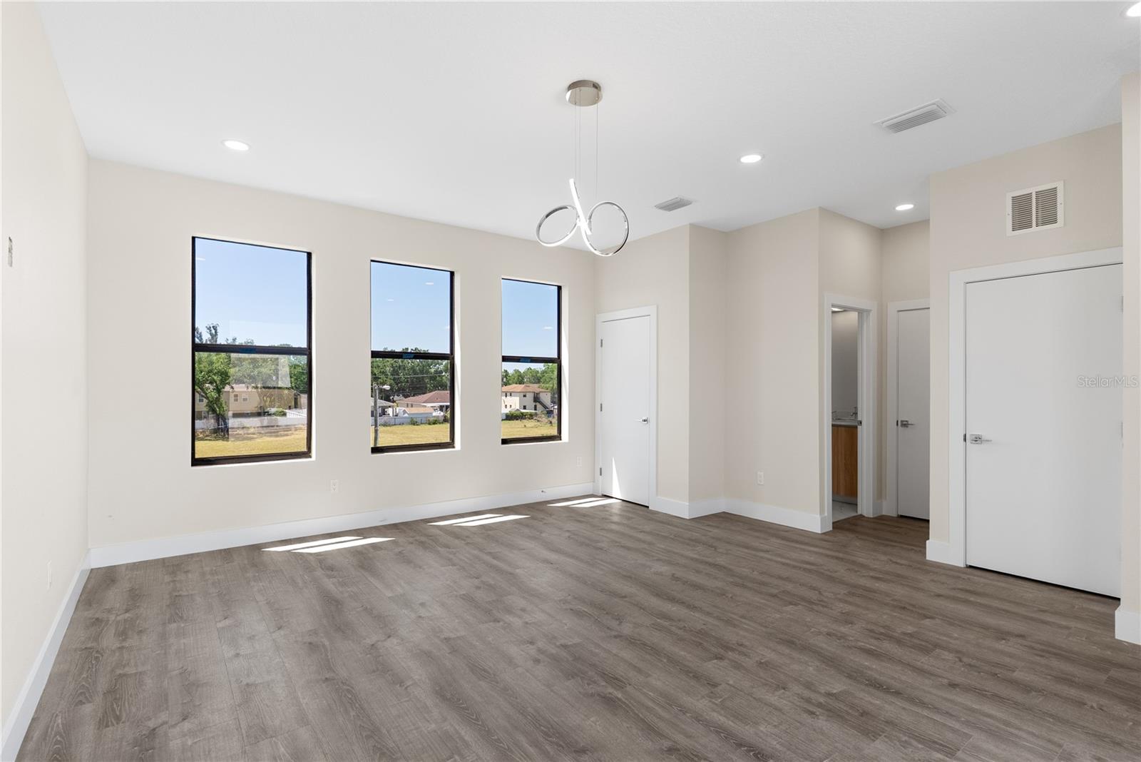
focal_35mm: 17
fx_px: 539
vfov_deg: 70.5
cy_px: 381
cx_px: 570
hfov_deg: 93.3
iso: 400
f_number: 8
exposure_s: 1/50
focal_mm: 17
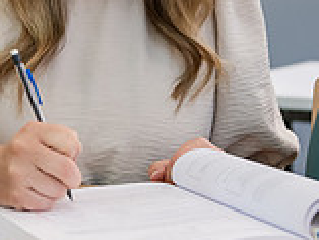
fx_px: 1568
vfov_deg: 8.7
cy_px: -3
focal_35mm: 170
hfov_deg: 11.5
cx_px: -28
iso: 1000
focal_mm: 48
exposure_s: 1/250
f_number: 3.5
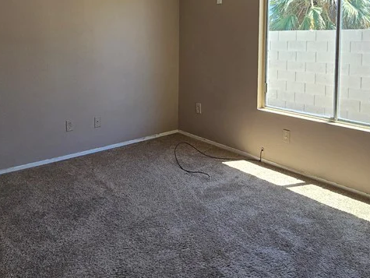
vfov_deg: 47.2
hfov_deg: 63.4
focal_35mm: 28
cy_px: 56
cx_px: 182
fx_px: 300
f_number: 2.2
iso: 50
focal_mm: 2.2
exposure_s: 1/178
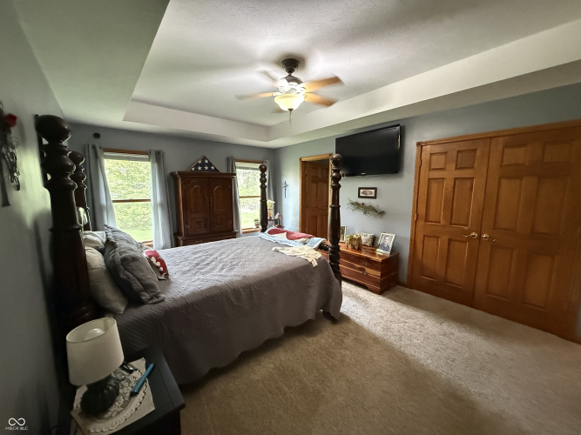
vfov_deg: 85.7
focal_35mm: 14
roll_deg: +0.4
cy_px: 218
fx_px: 235
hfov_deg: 102.1
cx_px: 290
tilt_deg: -7.0
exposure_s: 1/60
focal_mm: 2.22
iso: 1250
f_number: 2.2
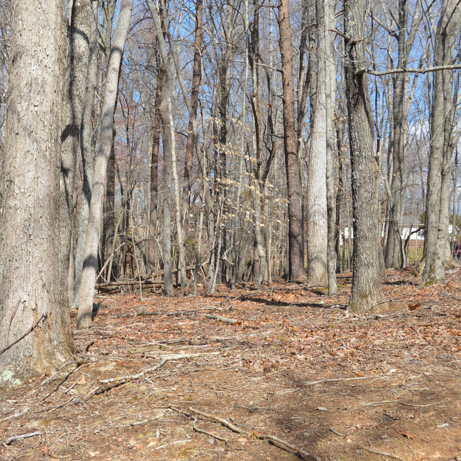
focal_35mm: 50
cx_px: 122
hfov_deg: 33.4
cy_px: 231
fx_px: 753
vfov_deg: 34.0
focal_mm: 26
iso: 100
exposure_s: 1/200
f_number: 7.1
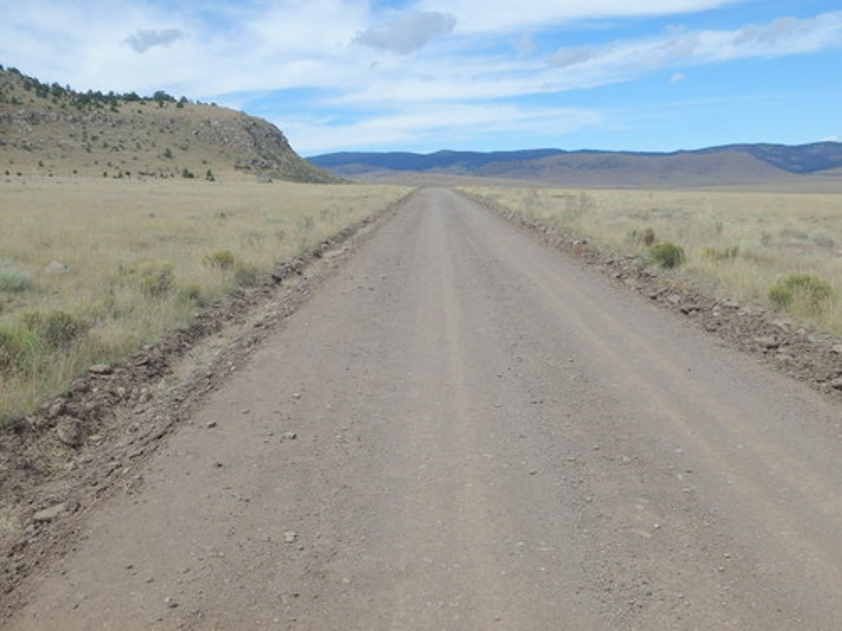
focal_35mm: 36
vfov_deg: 39.7
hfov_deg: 51.4
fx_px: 876
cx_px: 421
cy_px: 316
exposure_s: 1/100
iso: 125
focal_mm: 6.4
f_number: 13
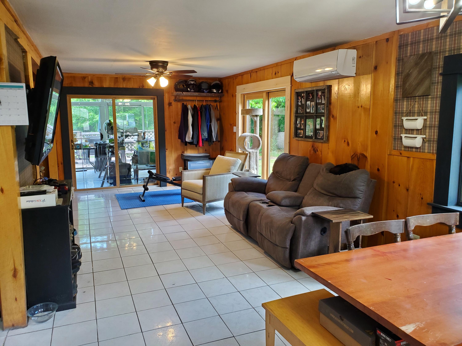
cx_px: 231
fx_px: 347
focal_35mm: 26
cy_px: 173
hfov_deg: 67.3
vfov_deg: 53.1
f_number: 2.4
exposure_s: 1/39
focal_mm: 4.3
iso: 200
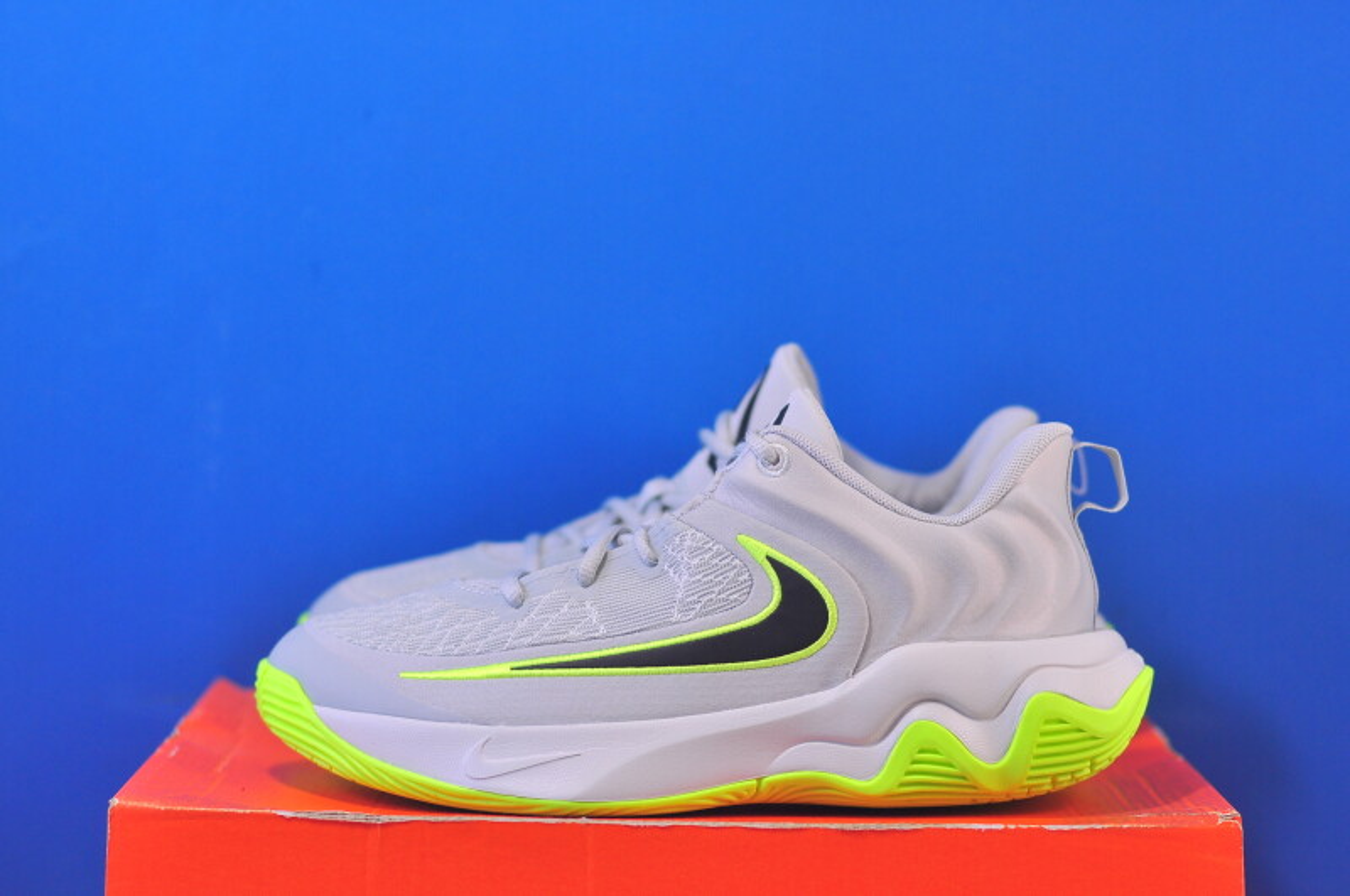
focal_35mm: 75
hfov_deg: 27.0
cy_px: 448
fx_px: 2808
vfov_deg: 18.1
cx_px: 675
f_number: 2.5
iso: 250
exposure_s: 1/320
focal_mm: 50
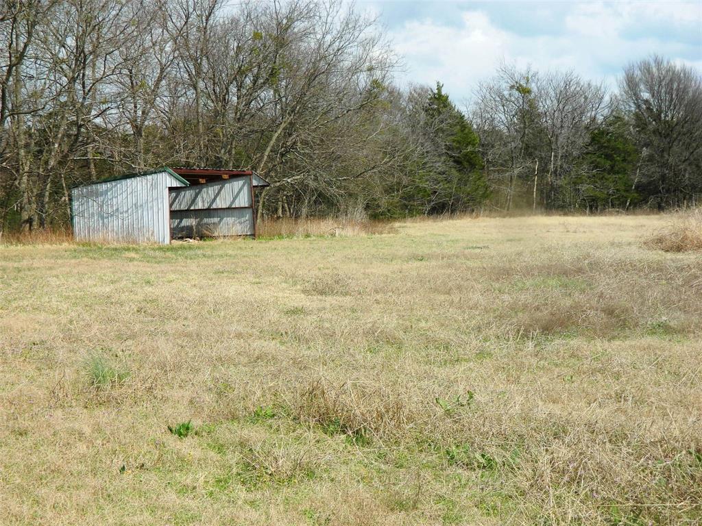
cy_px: 263
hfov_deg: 33.8
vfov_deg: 25.7
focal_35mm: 57
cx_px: 351
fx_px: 1156
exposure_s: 1/800
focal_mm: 10.2
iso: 110
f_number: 3.8
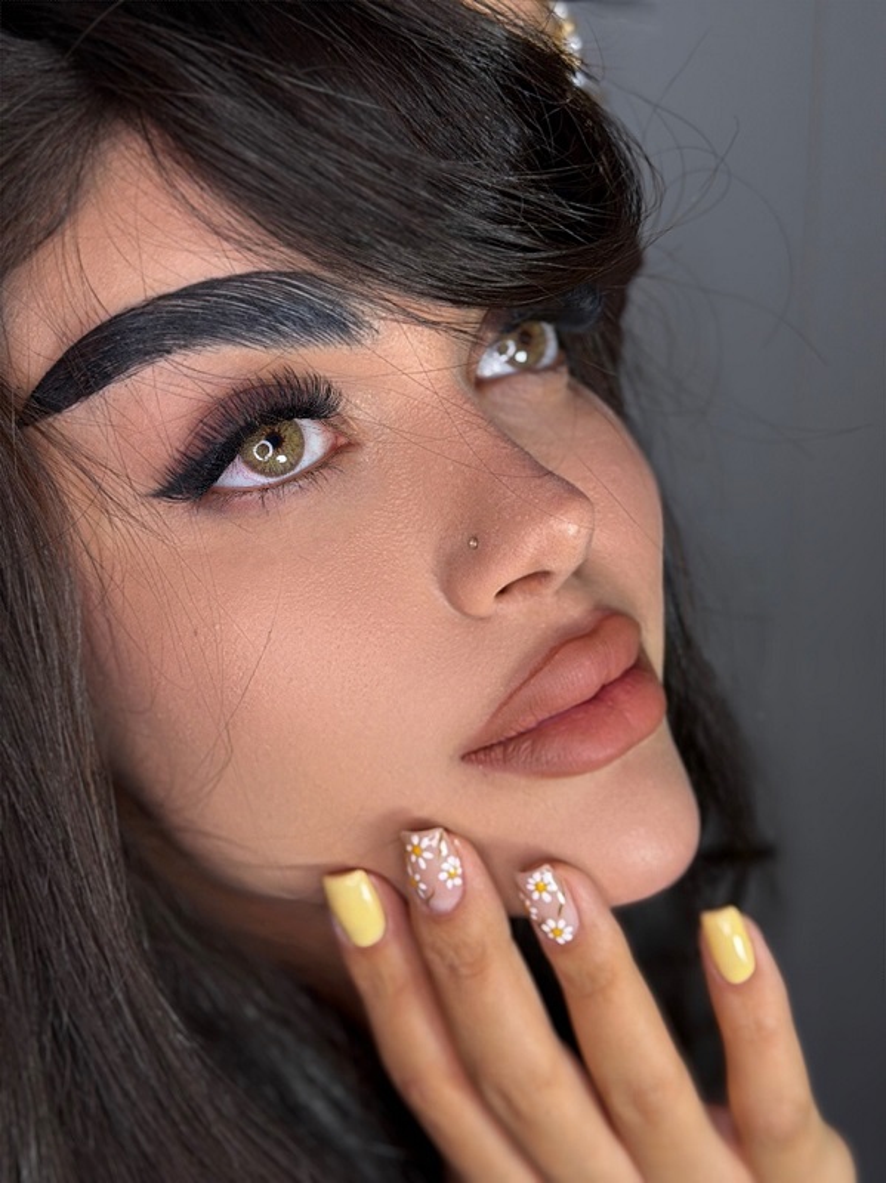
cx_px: 443
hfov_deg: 30.2
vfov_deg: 39.7
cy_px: 592
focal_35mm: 48
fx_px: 1640
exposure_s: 1/151
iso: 50
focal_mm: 6.76
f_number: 1.78
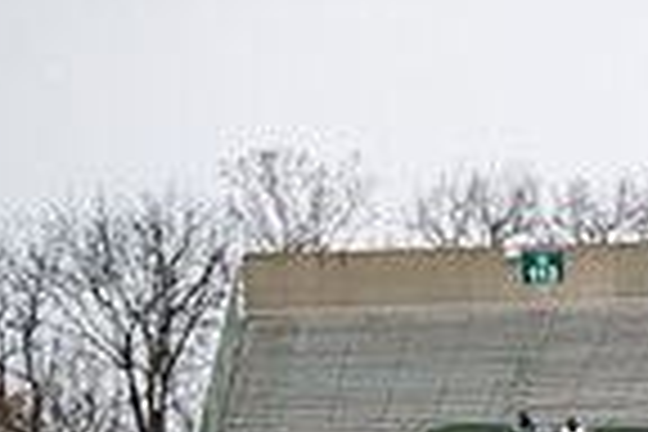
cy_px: 637
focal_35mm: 225
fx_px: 4050
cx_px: 729
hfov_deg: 9.1
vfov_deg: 6.0
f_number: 2.8
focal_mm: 56
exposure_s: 1/500
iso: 100
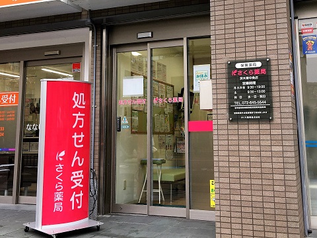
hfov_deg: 61.7
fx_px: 266
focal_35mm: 29
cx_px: 158
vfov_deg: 48.2
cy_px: 119
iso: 25
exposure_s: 1/255
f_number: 2.2
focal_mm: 4.15
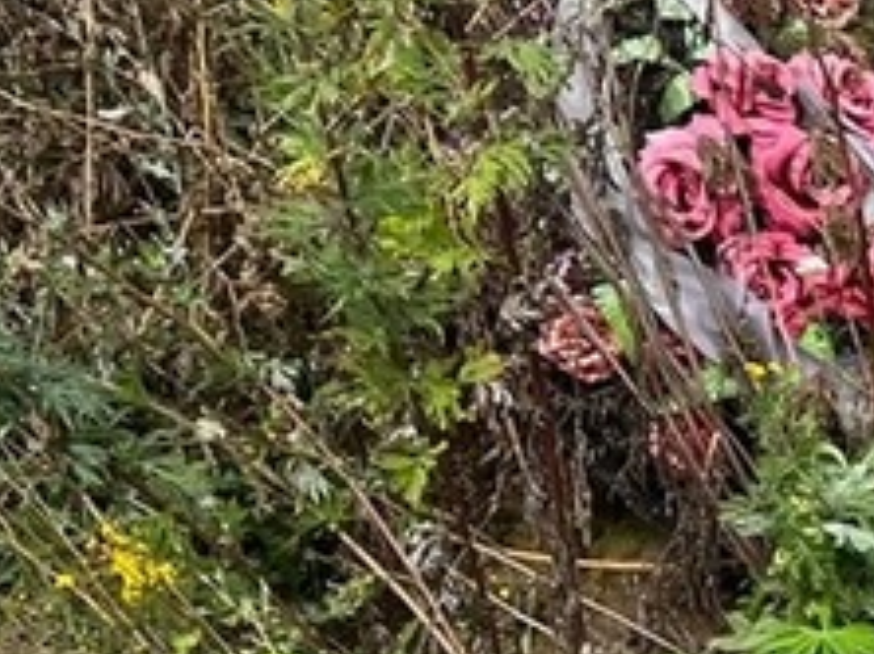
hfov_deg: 14.3
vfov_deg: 12.3
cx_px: 1626
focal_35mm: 120
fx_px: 3027
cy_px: 394
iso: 50
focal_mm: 5.7
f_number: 1.5
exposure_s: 1/2165
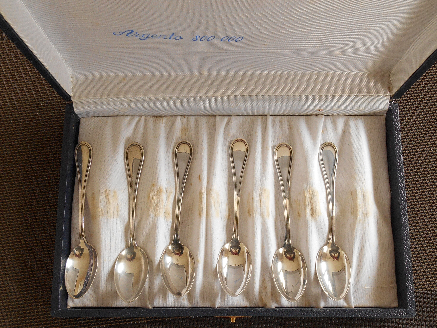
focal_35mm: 26
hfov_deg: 67.3
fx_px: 328
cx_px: 218
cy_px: 164
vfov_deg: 53.1
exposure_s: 1/30
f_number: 3.4
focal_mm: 4.7
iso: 140
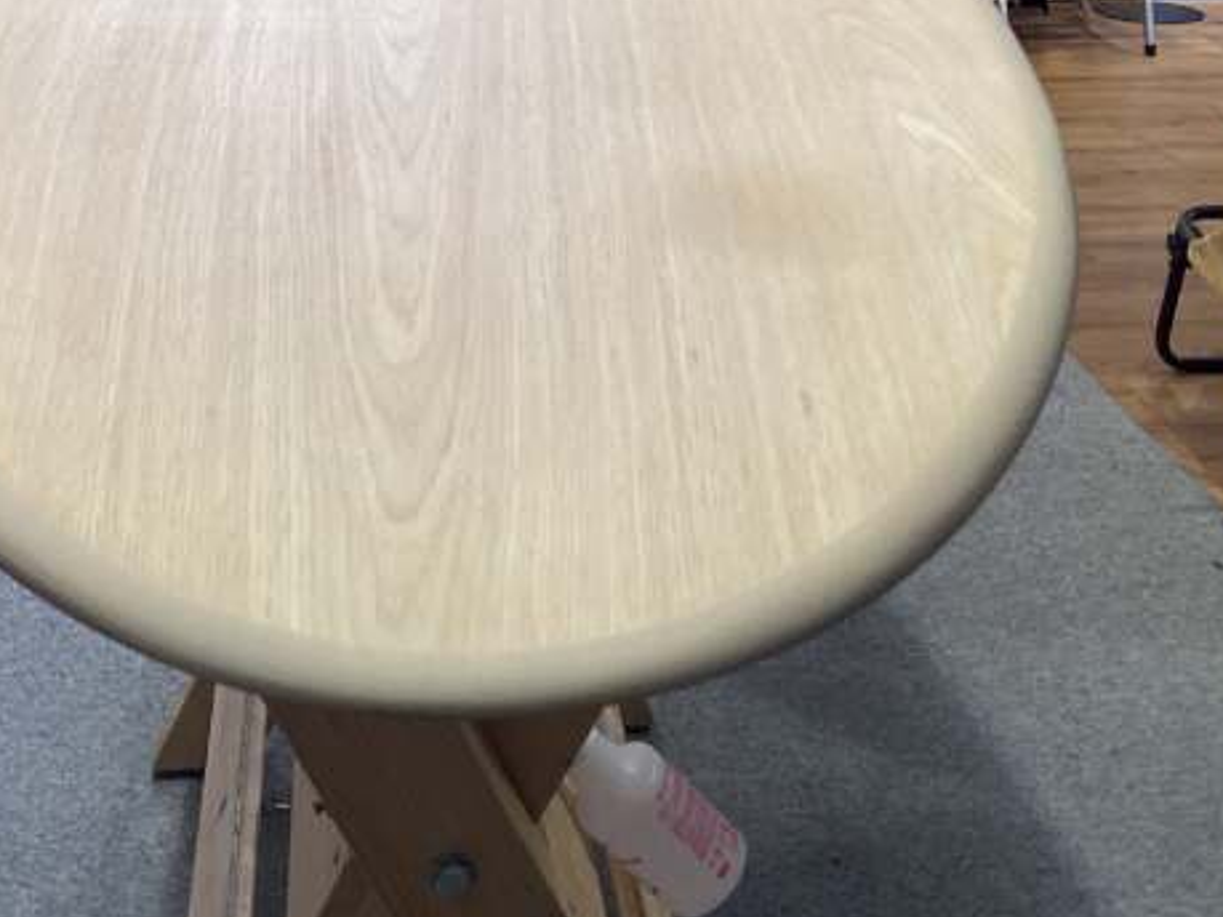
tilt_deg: -17.6
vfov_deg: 26.5
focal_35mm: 54
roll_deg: -1.0
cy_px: 181
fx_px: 1907
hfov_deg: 35.3
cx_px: 440
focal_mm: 3.3
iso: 50
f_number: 2.4
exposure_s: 1/60
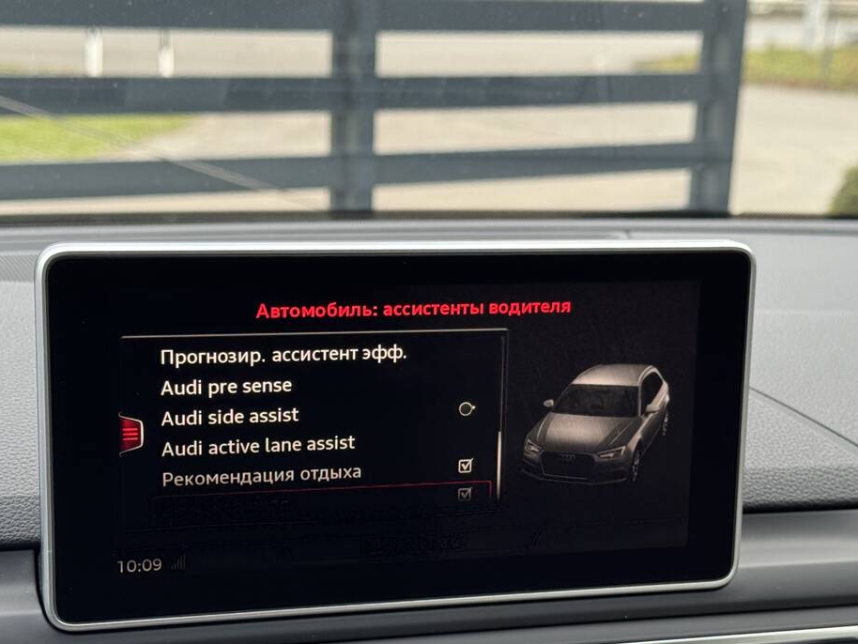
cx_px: 411
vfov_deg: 23.3
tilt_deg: -14.1
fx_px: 1562
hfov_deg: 30.7
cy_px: 392
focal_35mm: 63
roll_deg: -1.4
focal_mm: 6.76
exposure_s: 1/121
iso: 80
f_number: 1.78
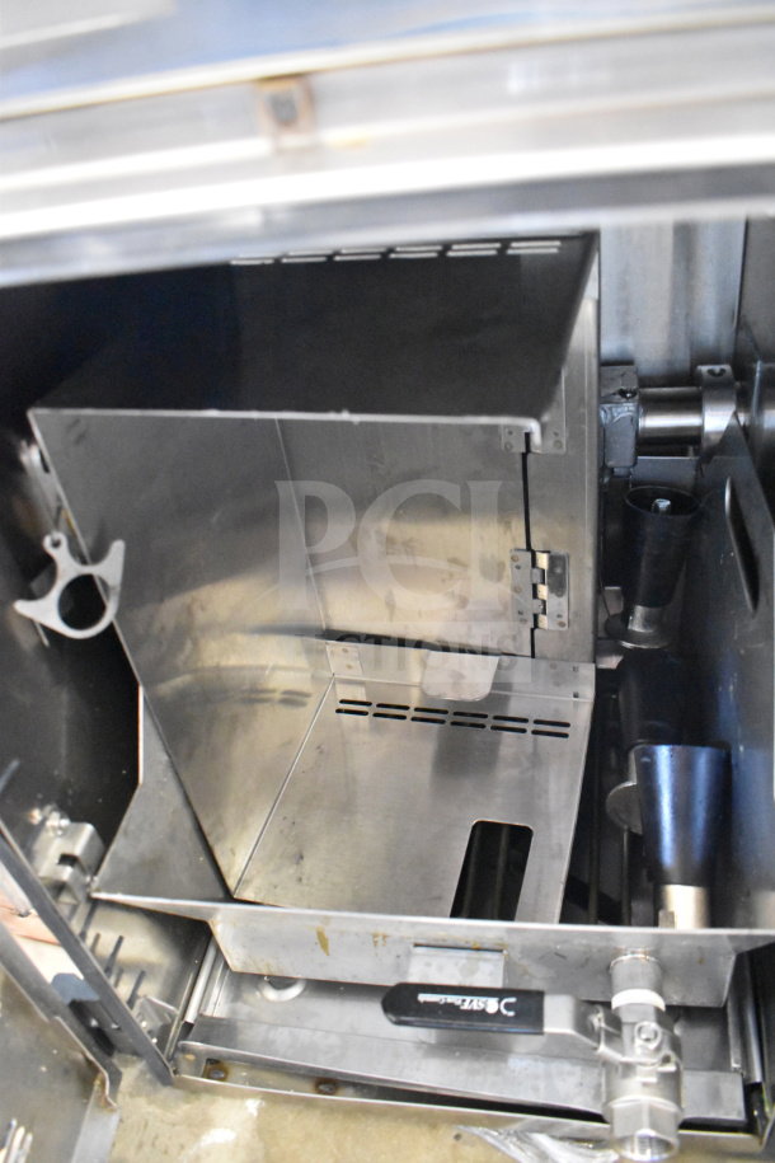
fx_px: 872
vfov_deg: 67.4
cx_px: 388
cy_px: 582
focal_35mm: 27
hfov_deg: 47.9
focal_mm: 18
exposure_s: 1/30
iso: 12800
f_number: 3.5
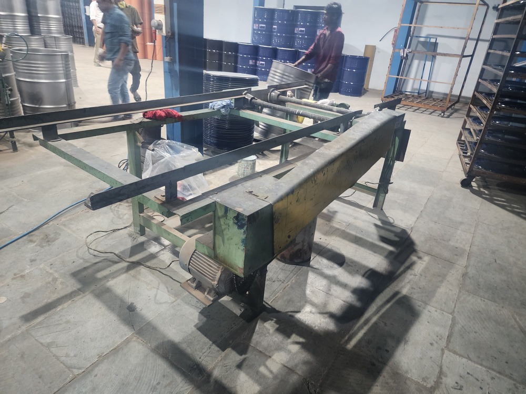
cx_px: 263
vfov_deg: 58.9
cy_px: 197
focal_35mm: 23
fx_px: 349
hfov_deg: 73.9
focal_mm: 6.4
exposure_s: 1/33.3
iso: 640
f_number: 1.8
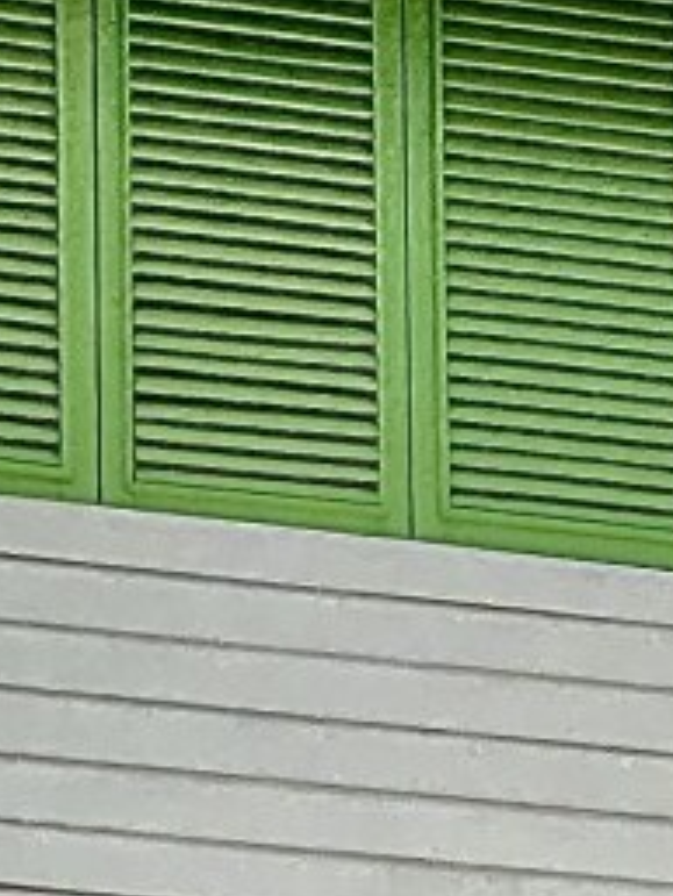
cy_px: 2339
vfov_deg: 8.6
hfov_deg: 7.0
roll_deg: +1.5
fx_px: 5258
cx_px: 1405
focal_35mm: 203
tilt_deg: +1.9
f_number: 1.8
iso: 16
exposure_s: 1/1912
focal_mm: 3
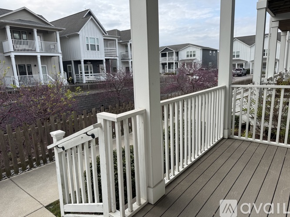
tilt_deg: -12.0
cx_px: 145
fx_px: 201
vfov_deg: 56.8
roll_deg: +2.7
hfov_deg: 71.6
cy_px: 108
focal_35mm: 24
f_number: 1.78
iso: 80
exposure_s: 1/1059
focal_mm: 6.76
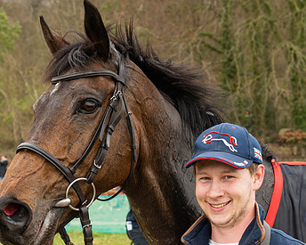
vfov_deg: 15.8
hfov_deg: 19.8
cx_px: 163
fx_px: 878
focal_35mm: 97
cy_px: 195
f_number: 5
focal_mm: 50
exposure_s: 1/250
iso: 400
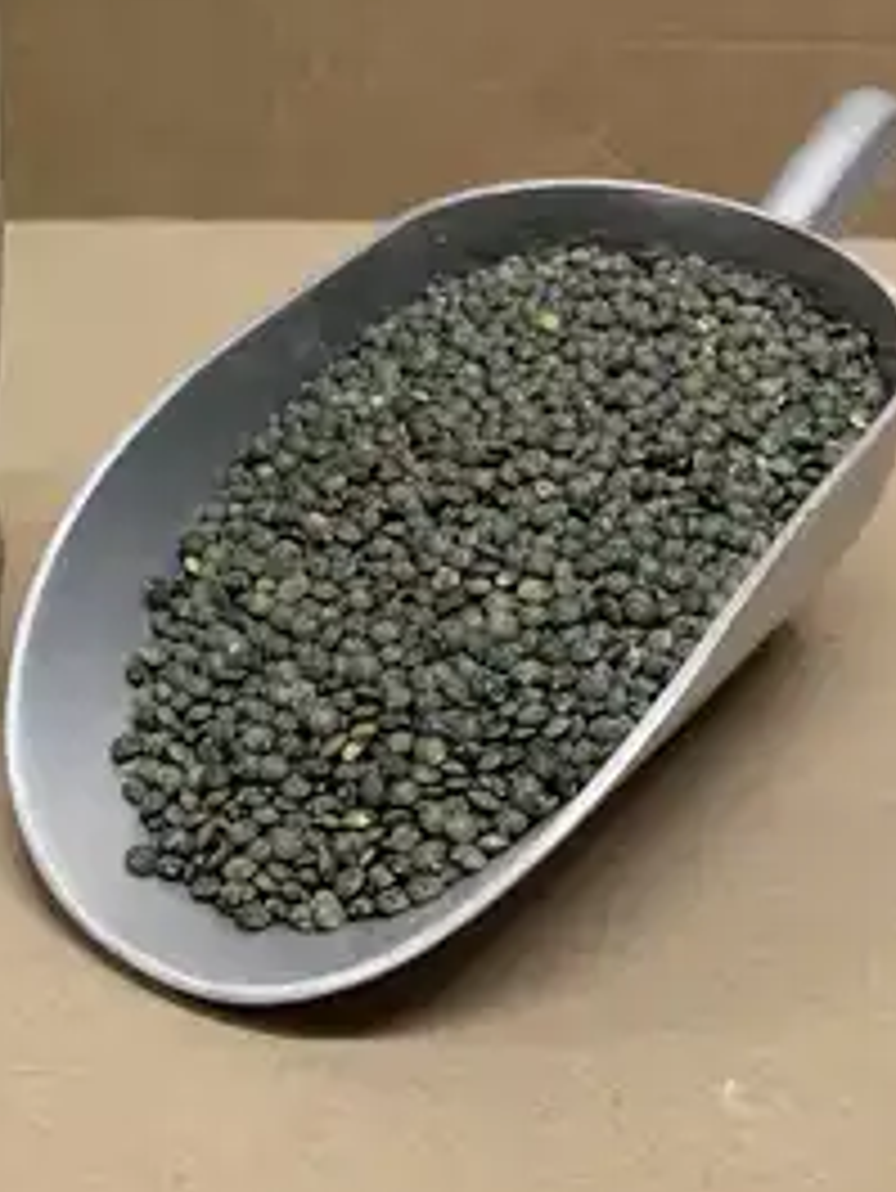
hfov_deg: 28.6
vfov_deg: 36.8
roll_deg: -0.6
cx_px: 101
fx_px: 1690
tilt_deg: -16.4
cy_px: 153
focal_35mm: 49
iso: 100
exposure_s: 1/60
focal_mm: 4.25
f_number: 1.8
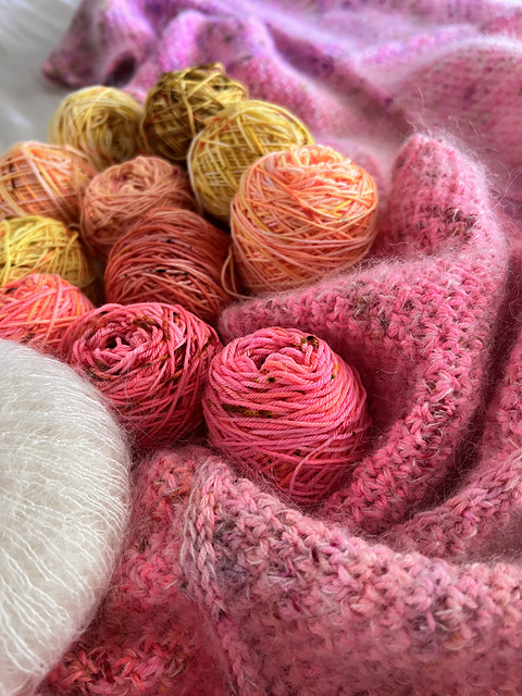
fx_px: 523
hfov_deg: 53.1
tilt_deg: -48.2
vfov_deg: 67.3
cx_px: 261
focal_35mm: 26
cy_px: 348
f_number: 1.5
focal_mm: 5.7
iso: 125
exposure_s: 1/84
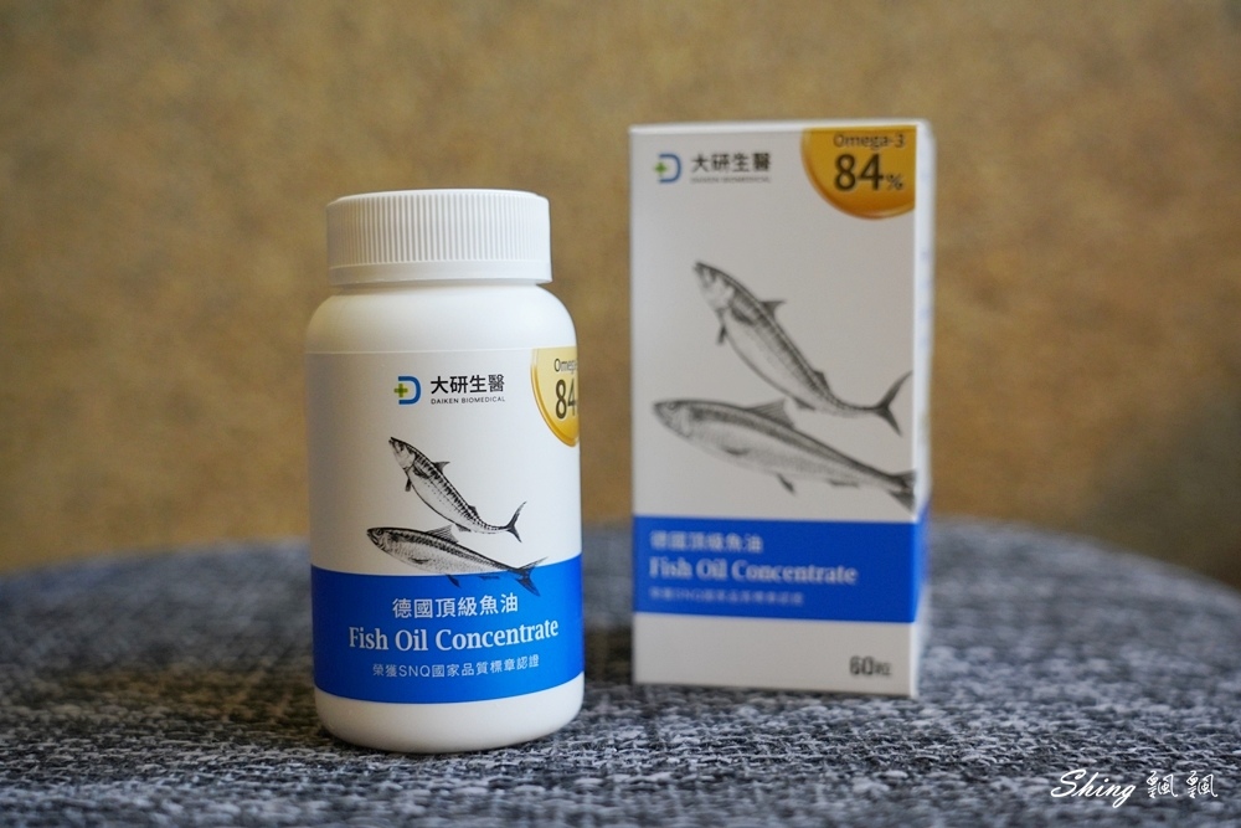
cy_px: 414
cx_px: 620
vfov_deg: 28.7
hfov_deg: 41.9
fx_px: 1620
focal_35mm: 47
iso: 1600
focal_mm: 47
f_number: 4.5
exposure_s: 1/50
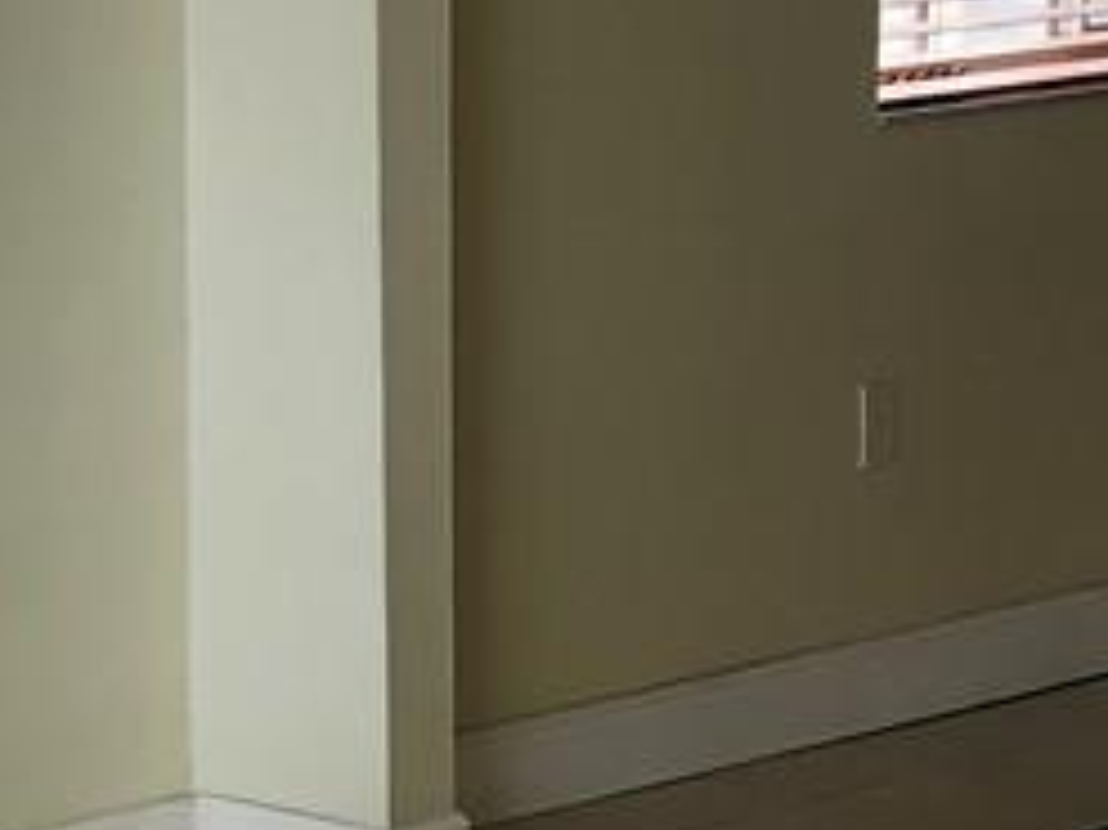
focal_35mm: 149
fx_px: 4767
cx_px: -220
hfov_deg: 12.9
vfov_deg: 9.8
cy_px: 1036
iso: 100
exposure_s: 1/180
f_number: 1.8
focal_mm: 5.4
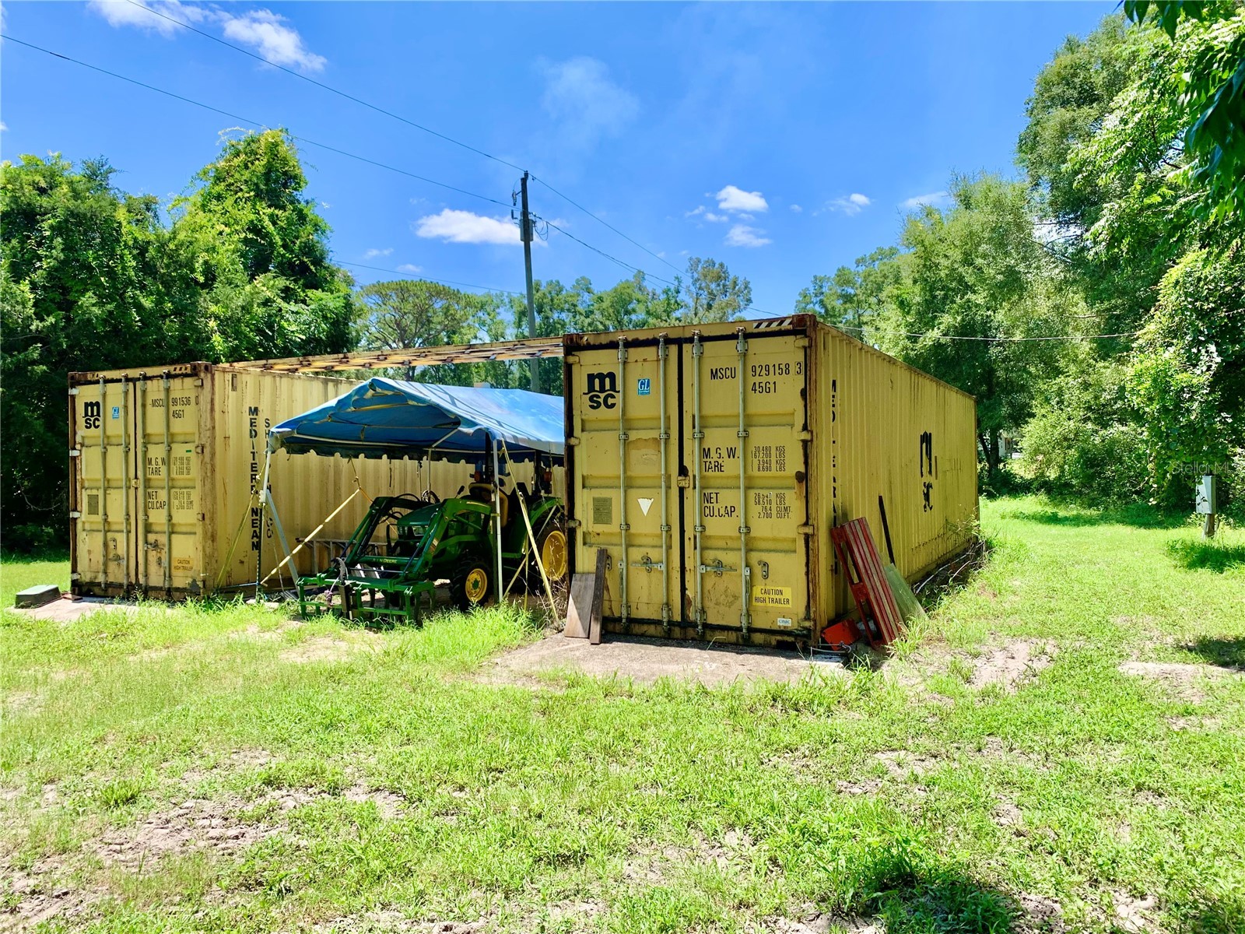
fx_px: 935
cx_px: 622
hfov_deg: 67.3
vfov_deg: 53.1
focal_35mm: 26
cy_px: 467
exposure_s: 1/1468
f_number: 1.8
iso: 25
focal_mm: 4.25
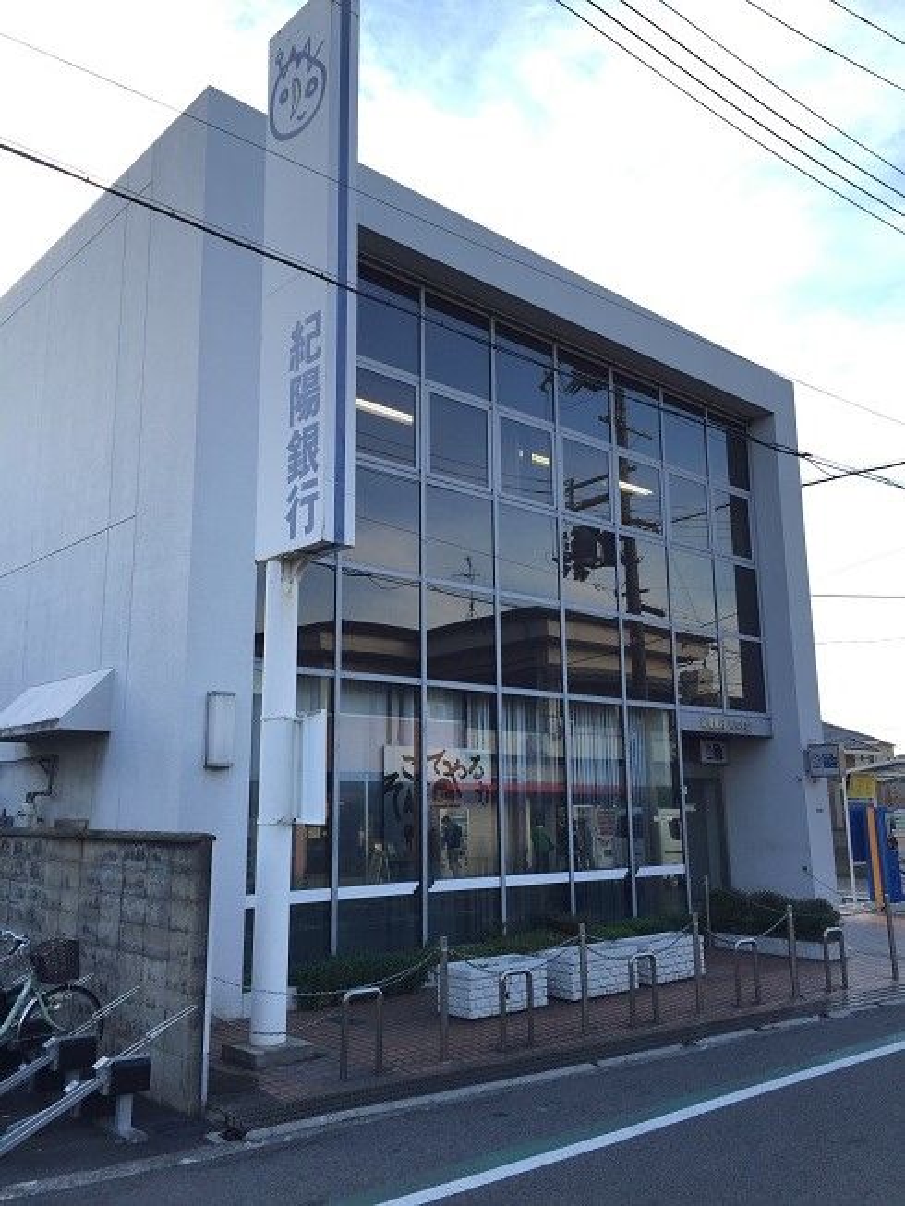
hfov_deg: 48.2
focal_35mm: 29
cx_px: 452
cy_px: 603
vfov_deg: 61.7
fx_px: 1011
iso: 32
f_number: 2.2
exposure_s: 1/412
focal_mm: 4.15
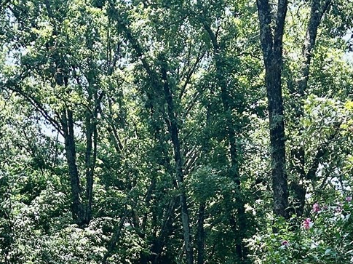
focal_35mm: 103
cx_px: 199
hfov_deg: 19.1
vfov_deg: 13.2
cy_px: 448
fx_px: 1050
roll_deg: +0.2
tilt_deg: -1.5
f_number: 1.5
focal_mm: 5.7
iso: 50
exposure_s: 1/840
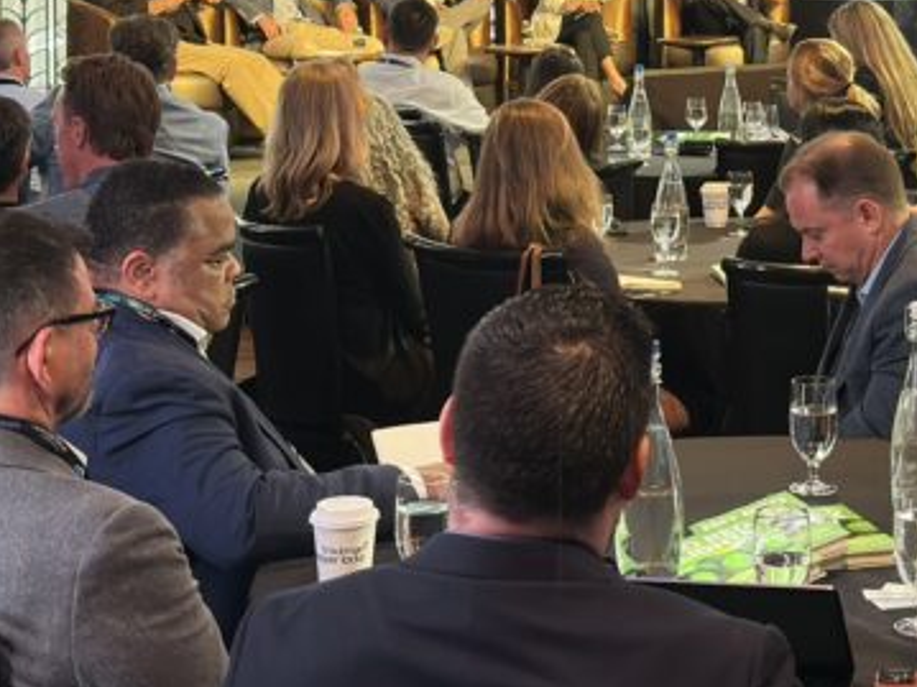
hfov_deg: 21.1
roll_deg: +0.0
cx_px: 725
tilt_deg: -2.8
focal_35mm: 92
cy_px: 3
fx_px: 2436
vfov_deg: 15.8
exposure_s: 1/60
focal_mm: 6.86
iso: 200
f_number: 1.78
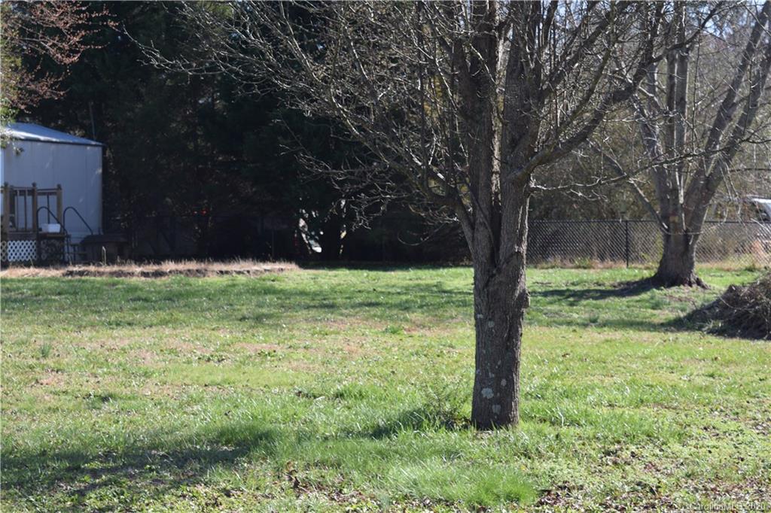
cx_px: 386
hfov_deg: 24.6
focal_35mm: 82
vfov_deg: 16.5
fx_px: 1766
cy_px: 256
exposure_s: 1/160
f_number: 6.3
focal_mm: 55
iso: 100
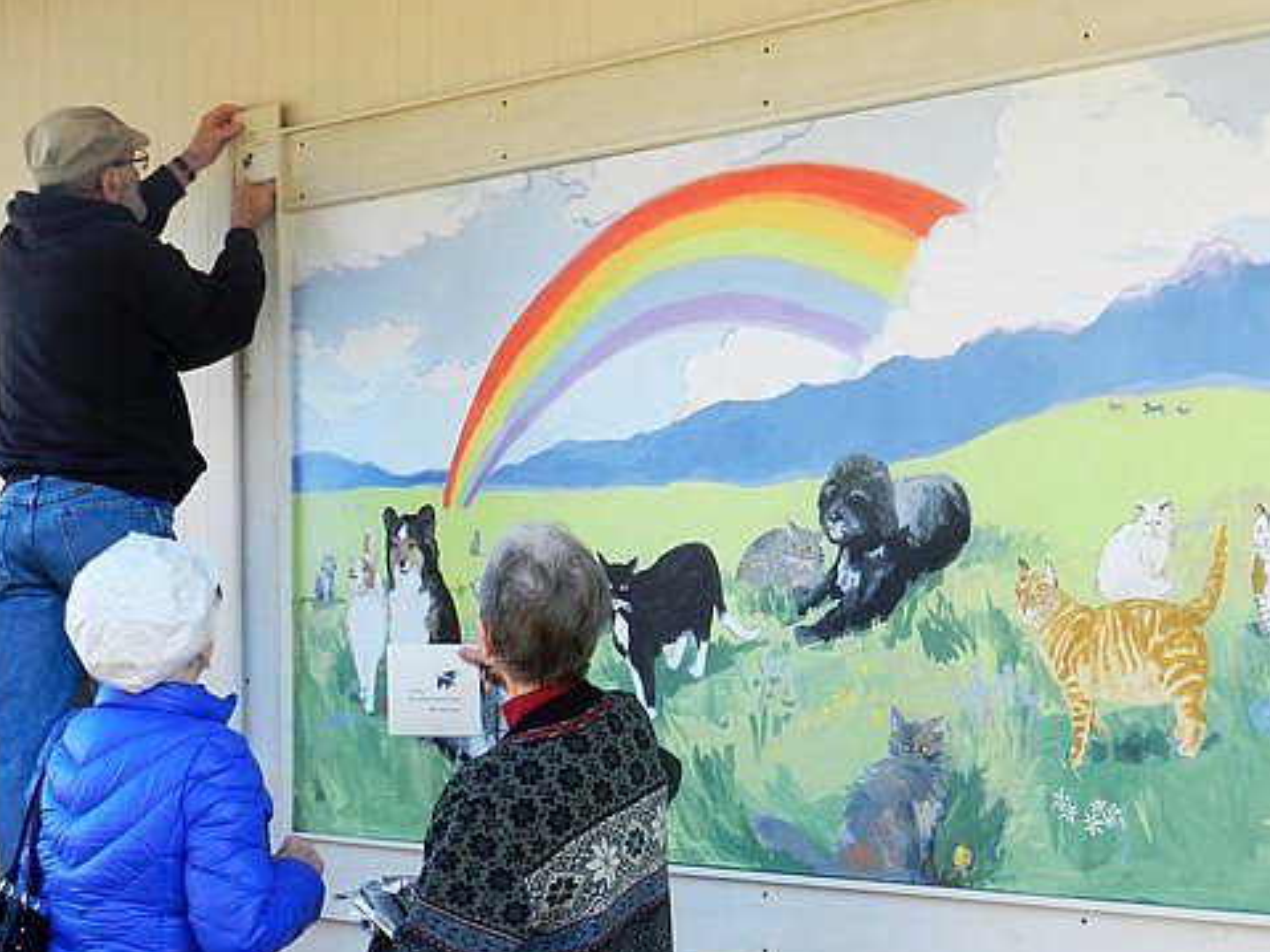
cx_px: 606
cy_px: 636
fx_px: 2347
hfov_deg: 30.3
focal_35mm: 64
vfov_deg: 22.8
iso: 160
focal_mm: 8.1
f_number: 4.2
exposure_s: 1/80
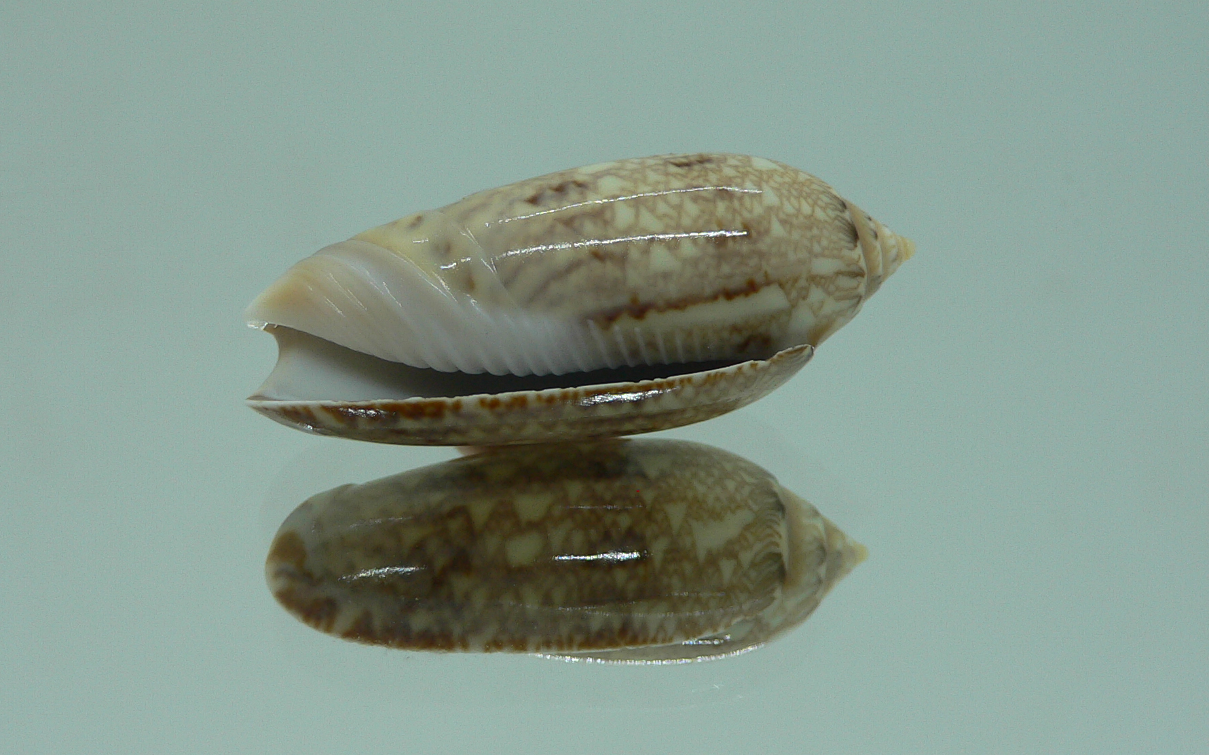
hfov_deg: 47.2
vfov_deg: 30.5
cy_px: 390
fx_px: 1384
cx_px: 561
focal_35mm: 42
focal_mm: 4.6
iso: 80
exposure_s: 1/60
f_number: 2.8
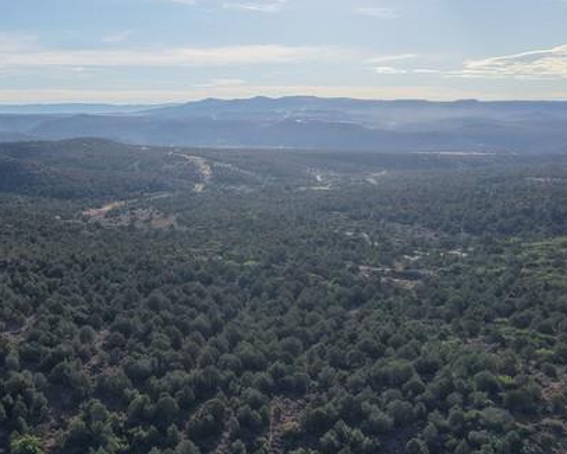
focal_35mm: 46
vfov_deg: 32.7
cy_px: 259
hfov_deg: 37.8
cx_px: 61
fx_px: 772
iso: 410
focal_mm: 8.67
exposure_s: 1/8000
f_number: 1.8
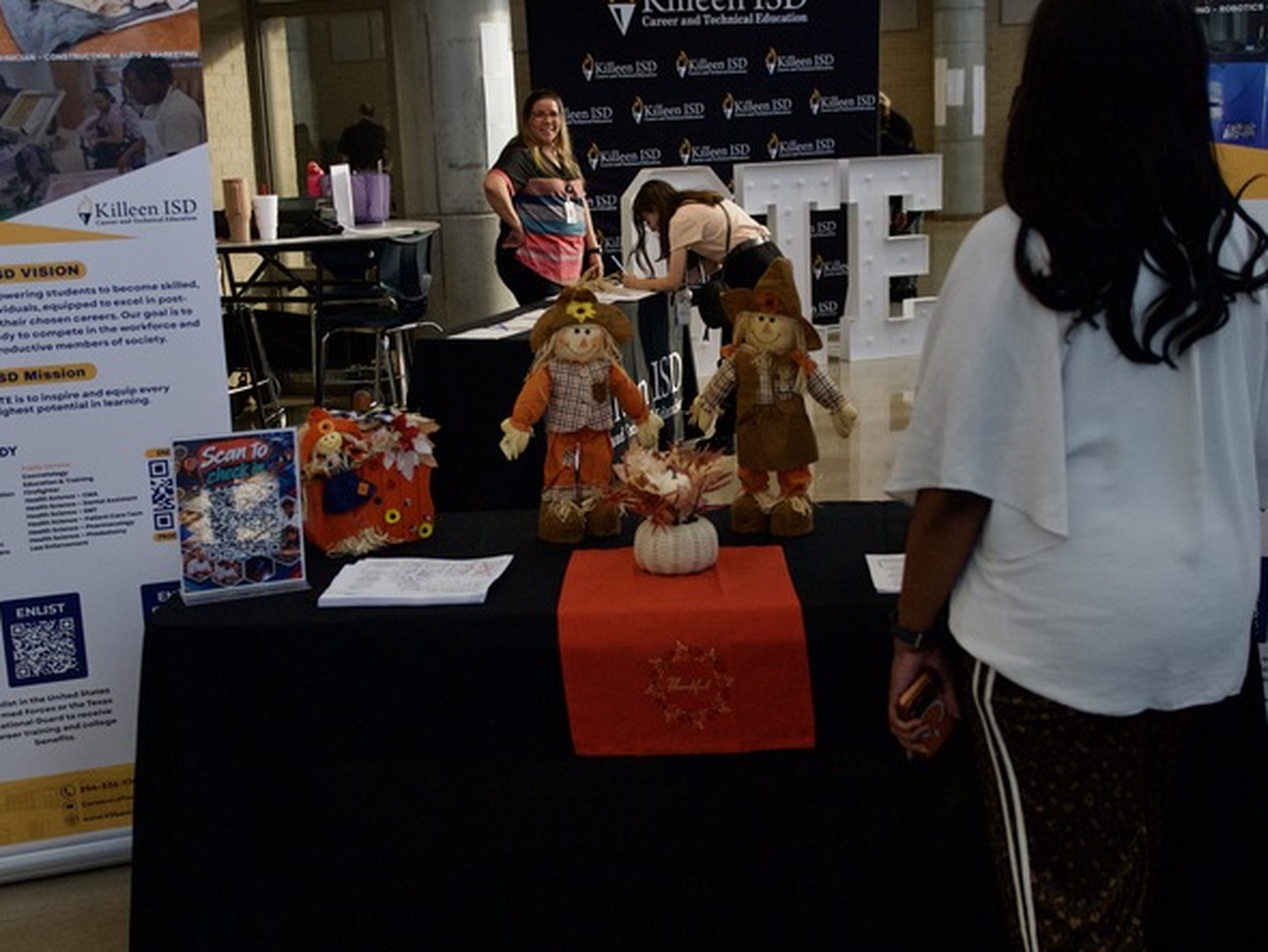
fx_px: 1649
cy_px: 472
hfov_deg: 42.1
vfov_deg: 32.2
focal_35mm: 45
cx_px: 634
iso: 2500
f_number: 2.8
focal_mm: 27
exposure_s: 1/640
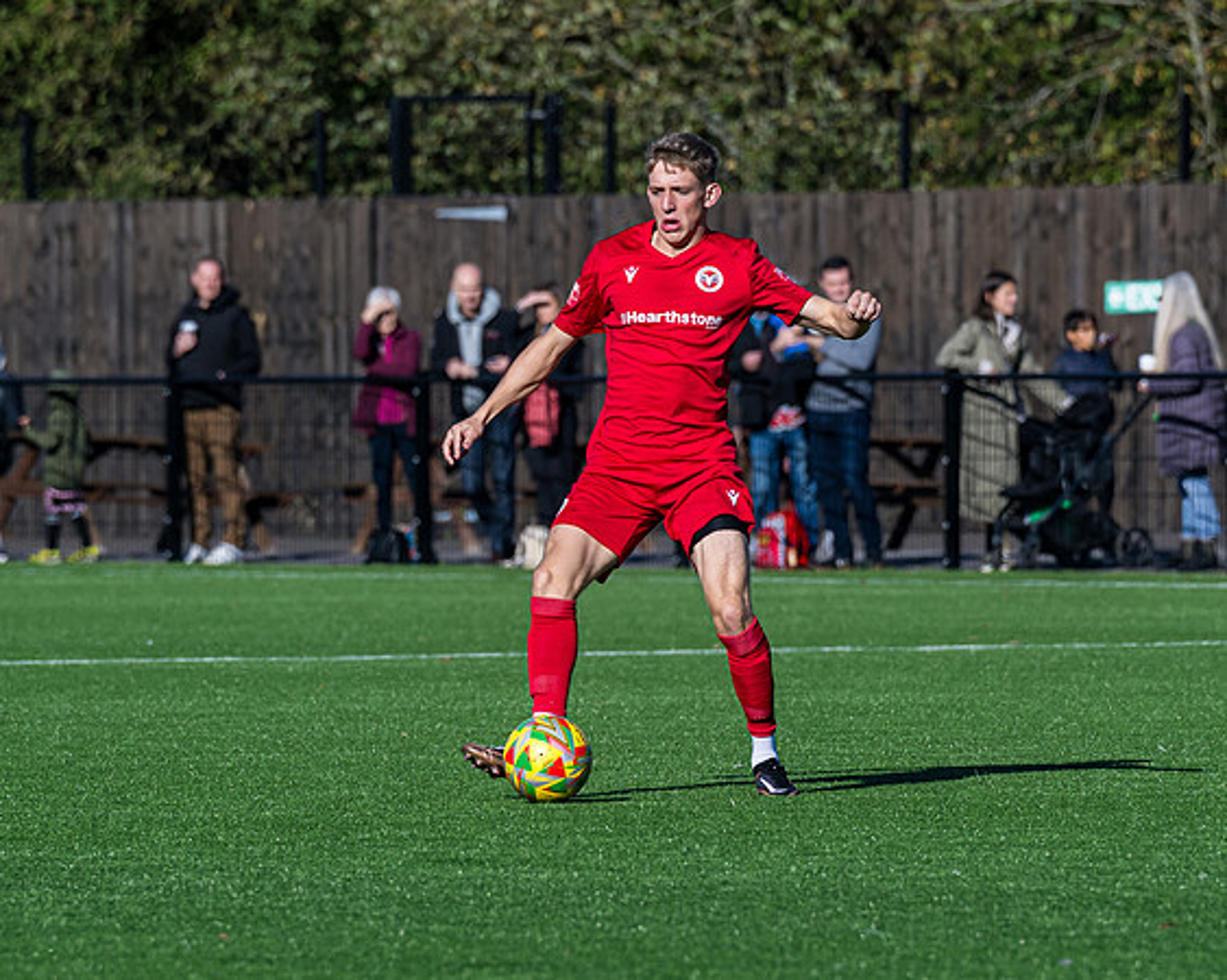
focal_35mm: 467
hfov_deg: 4.1
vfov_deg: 3.3
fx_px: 16947
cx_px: 692
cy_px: 640
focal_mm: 200
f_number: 5
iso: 200
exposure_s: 1/2000
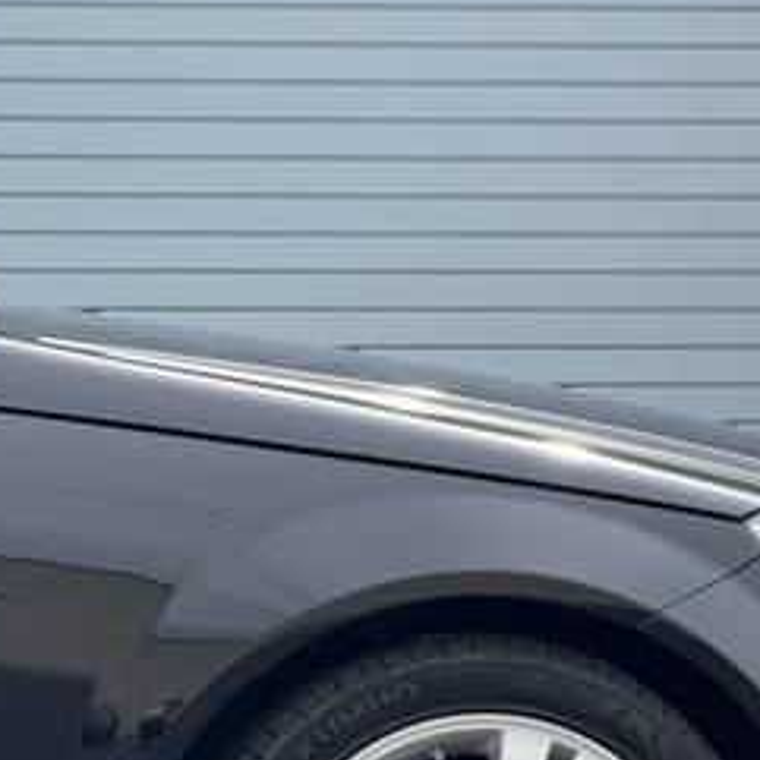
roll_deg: -0.7
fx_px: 7005
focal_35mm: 282
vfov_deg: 6.2
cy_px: 710
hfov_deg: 6.2
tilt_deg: -2.1
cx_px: 360
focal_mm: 15.66
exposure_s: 1/407
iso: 50
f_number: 2.8
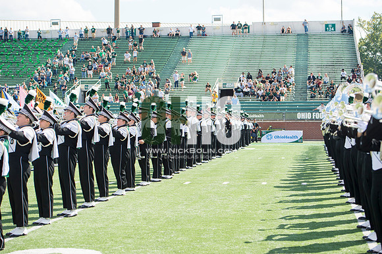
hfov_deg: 26.0
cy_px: 127
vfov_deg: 17.5
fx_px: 827
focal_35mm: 78
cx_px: 191
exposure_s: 1/1000
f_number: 4.5
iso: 200
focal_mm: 78
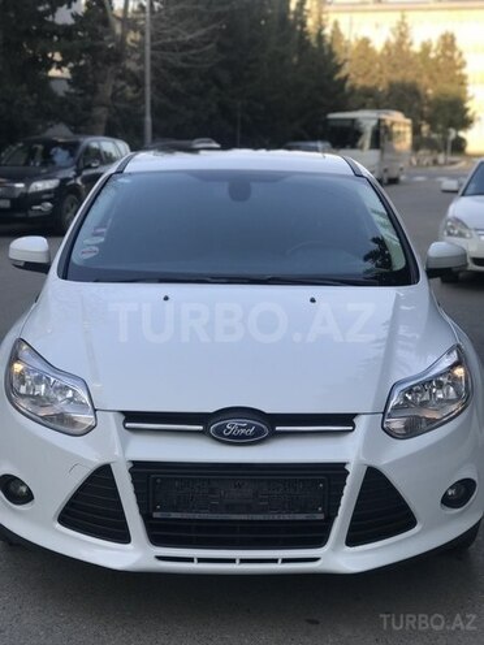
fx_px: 1063
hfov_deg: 25.7
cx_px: 242
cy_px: 322
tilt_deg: -9.6
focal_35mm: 57
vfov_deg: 33.8
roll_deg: -0.1
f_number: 2.8
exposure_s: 1/152
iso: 20
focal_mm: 6.6
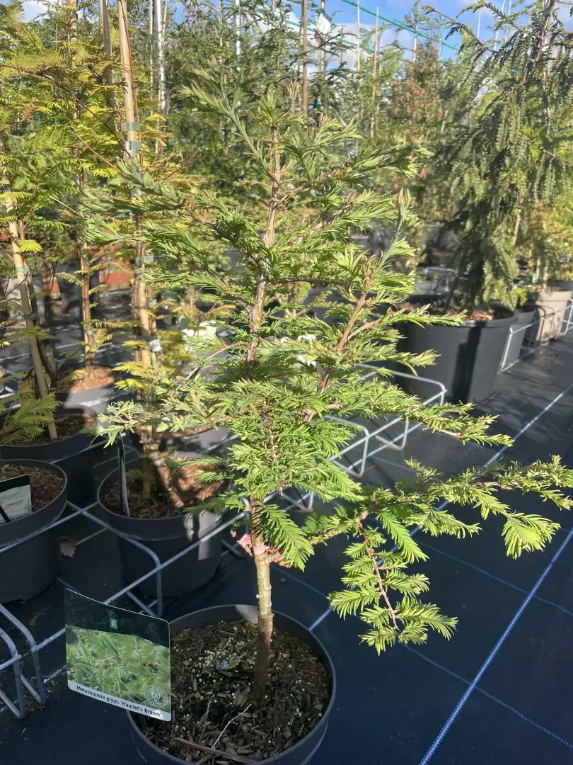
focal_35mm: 26
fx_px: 574
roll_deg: -2.0
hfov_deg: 53.1
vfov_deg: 67.3
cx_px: 286
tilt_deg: -20.1
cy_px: 382
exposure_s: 1/1135
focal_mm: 4.2
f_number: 1.6
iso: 32
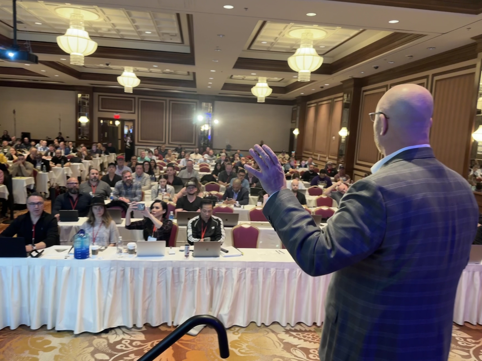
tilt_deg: -8.7
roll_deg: -2.6
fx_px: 334
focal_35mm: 24
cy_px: 180
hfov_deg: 71.6
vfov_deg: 56.8
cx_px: 241
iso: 640
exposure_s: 1/60
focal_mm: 6.86
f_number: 1.78
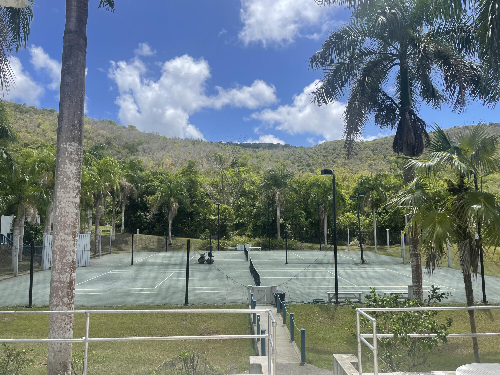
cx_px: 250
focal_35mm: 26
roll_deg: +0.3
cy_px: 188
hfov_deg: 67.3
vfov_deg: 53.1
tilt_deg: +5.6
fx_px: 376
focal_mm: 4.2
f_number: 1.6
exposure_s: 1/3610
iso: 32
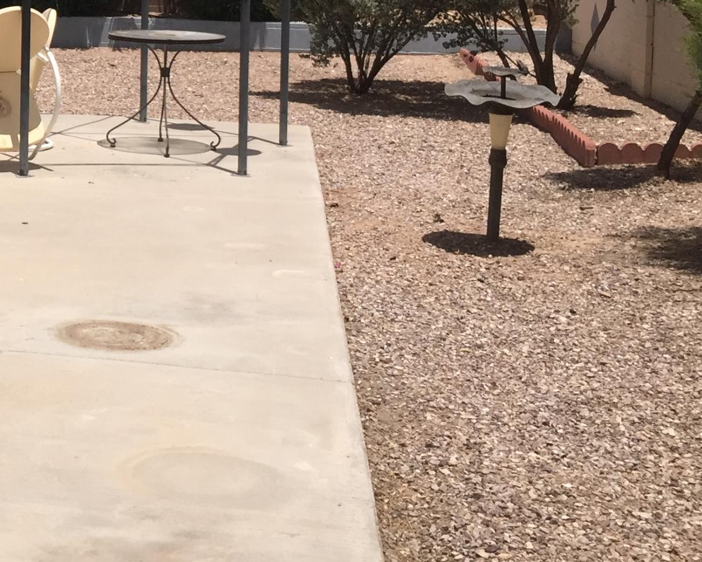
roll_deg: -0.6
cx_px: -132
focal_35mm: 73
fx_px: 1517
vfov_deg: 20.5
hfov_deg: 23.8
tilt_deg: -3.7
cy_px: 34
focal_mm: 4.15
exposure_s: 1/3968
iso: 32
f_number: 2.2
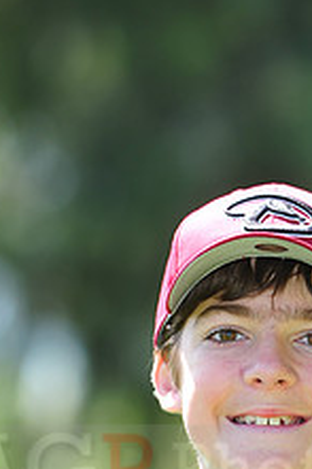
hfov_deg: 2.6
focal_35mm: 526
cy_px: 454
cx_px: 327
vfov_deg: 3.9
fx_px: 6848
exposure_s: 1/320
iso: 200
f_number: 4.5
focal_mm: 200
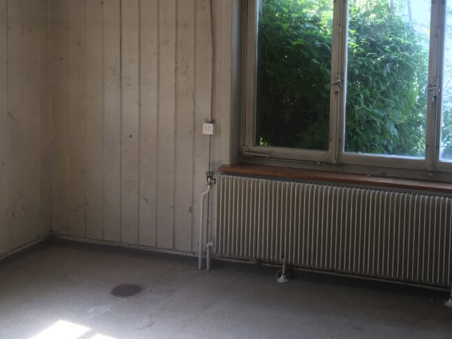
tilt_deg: -8.7
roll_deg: -1.7
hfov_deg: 37.1
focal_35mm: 51
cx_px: 305
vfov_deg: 28.1
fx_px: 666
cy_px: 83
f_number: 2.2
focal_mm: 4.15
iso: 25
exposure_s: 1/50
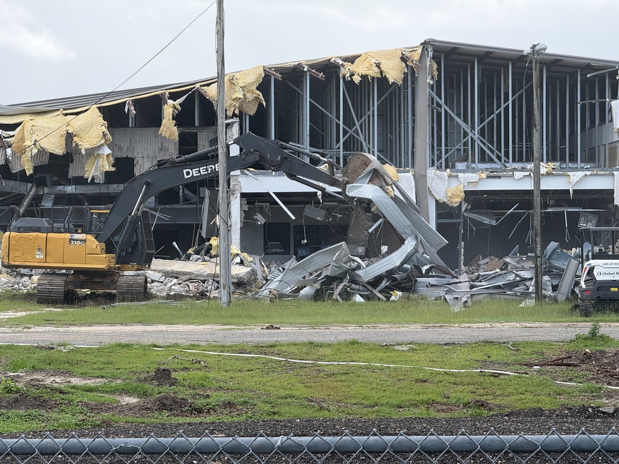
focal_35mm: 120
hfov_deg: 16.4
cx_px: 310
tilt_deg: +0.1
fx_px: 2146
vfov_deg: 12.3
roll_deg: +0.6
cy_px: 232
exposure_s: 1/714
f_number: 2.8
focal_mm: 15.66
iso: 64
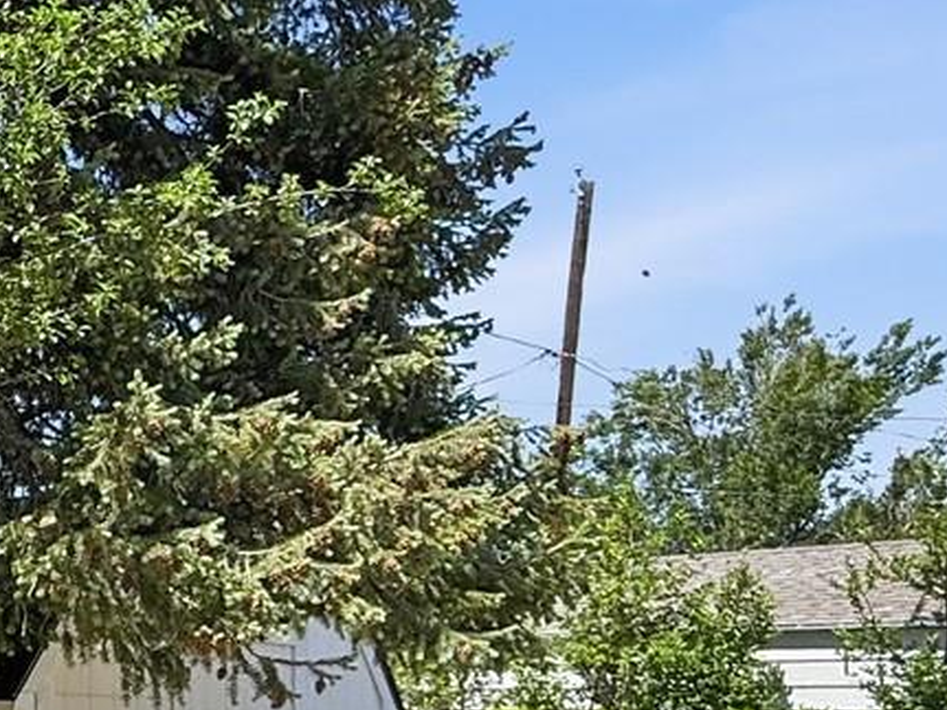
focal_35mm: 52
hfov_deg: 28.3
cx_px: -363
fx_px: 1422
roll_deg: +1.3
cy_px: 717
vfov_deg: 26.5
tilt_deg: +1.1
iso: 64
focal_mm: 2.2
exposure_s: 1/1017
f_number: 2.2
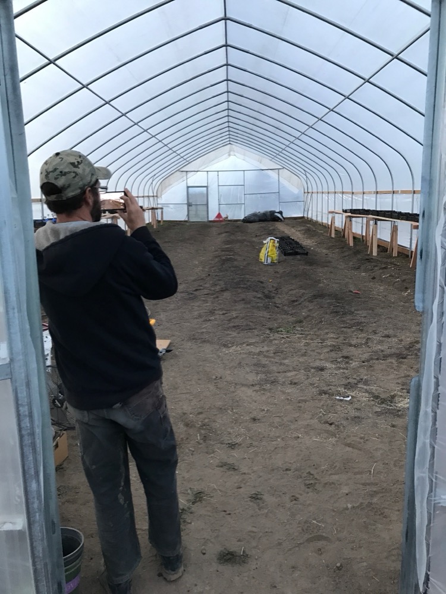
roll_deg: +1.3
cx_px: 223
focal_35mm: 28
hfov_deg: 49.7
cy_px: 297
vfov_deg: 63.4
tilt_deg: -10.6
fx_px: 481
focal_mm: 3.99
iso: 40
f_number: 1.8
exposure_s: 1/17
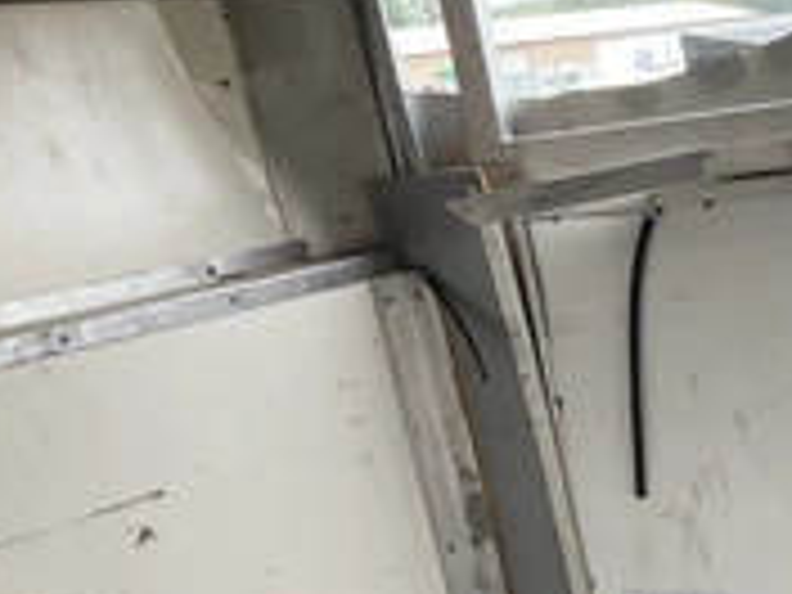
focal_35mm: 66
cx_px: 842
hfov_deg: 27.3
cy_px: 616
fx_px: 1510
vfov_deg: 21.4
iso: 25
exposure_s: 1/122
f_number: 1.8
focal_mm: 3
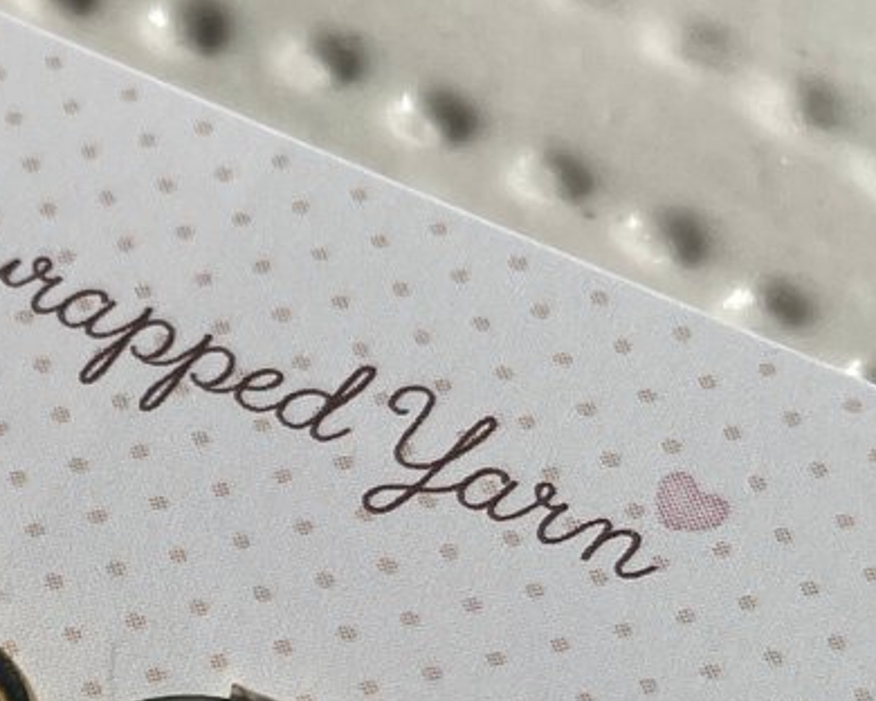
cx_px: -373
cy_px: 1000
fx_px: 2696
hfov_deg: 17.0
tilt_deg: -63.9
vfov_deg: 14.0
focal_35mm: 104
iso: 32
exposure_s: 1/4831
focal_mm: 4.2
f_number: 1.6
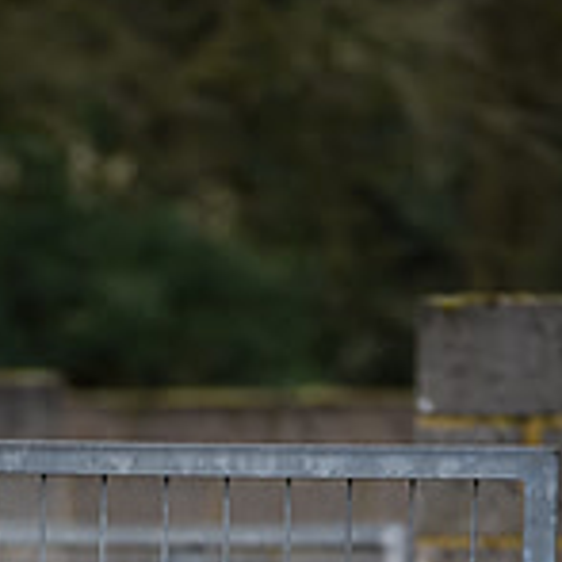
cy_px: 1059
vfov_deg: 2.6
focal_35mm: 669
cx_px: 19
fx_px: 12288
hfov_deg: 2.6
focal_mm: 200
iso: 280
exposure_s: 1/800
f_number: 4
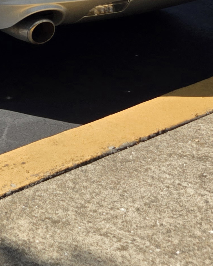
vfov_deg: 18.5
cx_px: -74
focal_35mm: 95
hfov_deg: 15.3
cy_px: -99
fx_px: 749
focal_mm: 5.4
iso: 32
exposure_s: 1/3333
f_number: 1.8
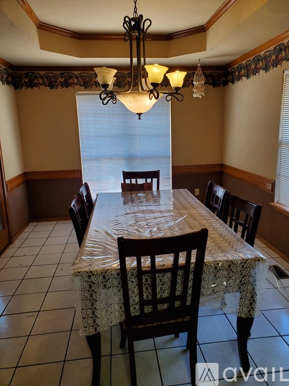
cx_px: 144
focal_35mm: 26
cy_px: 193
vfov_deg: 67.3
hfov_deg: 53.0
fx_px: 290
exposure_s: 1/120
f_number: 2.4
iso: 160
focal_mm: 4.3
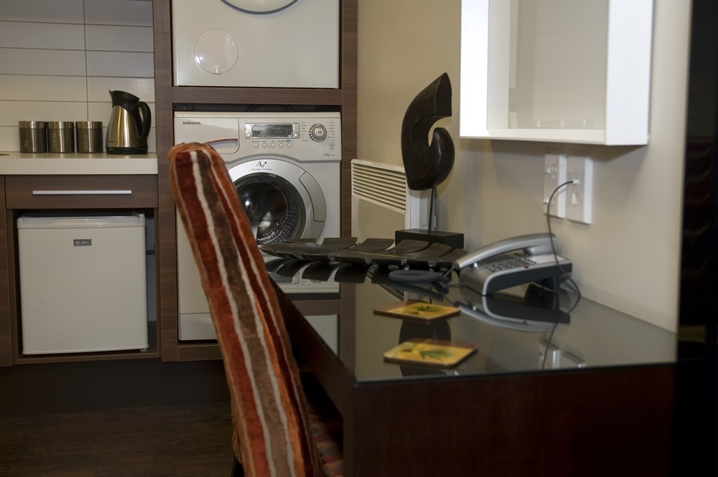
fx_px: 927
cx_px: 359
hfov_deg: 42.4
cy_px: 238
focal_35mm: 46
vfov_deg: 28.9
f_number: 4.8
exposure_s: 1/20
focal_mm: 31
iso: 200
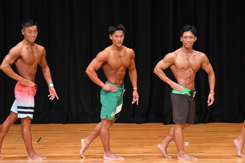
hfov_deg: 7.2
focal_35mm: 285
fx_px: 1939
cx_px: 122
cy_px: 82
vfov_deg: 4.8
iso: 4000
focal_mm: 190
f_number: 5.6
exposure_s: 1/400
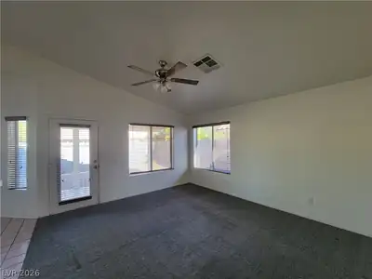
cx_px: 186
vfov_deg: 89.9
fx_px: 140
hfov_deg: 106.2
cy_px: 140
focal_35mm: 13
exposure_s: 1/60
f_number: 2.2
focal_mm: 2.2
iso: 100
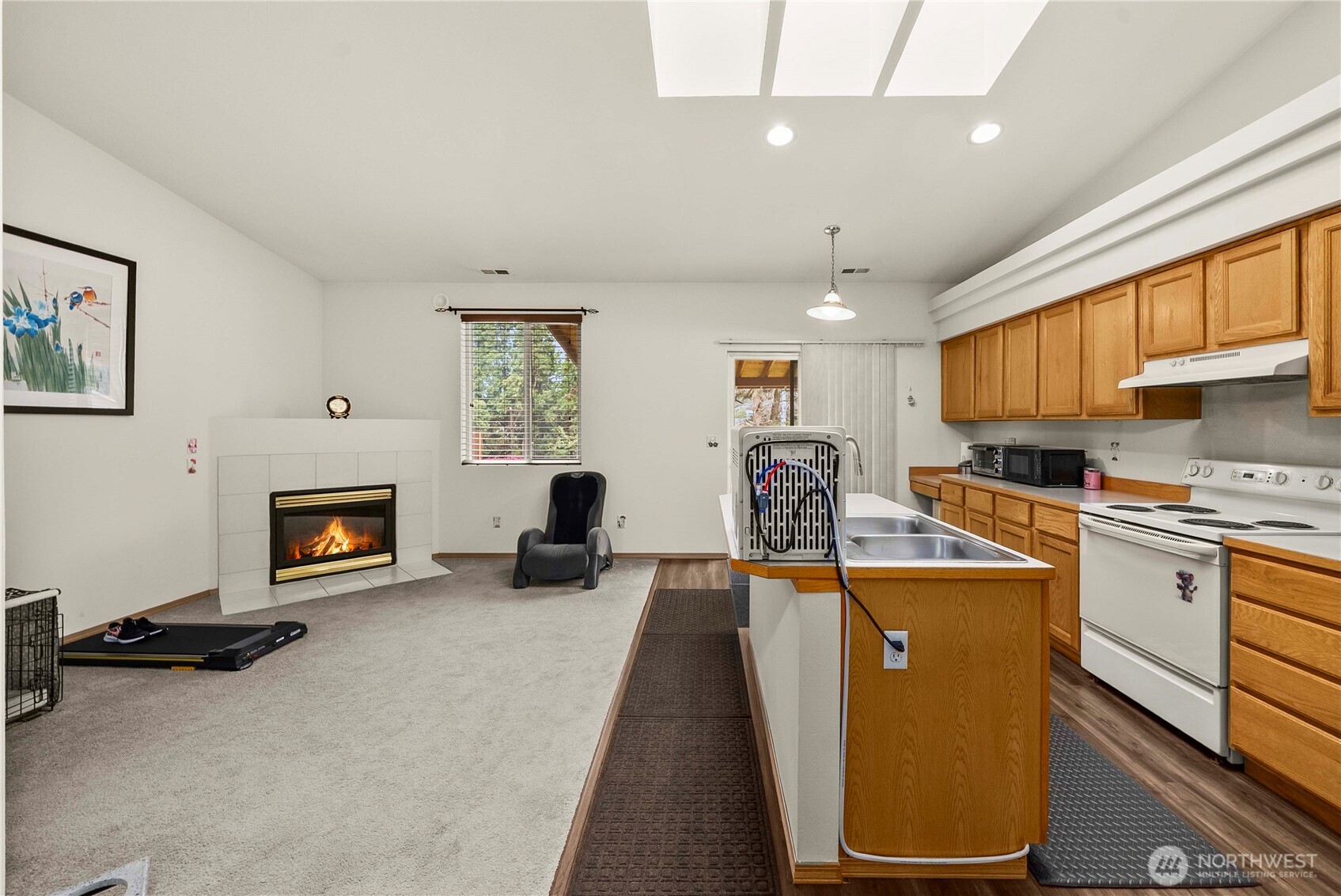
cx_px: 670
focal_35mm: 13
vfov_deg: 85.5
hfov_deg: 108.3
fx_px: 484
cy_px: 448
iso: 1000
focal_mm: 13
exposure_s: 1/8
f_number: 7.1
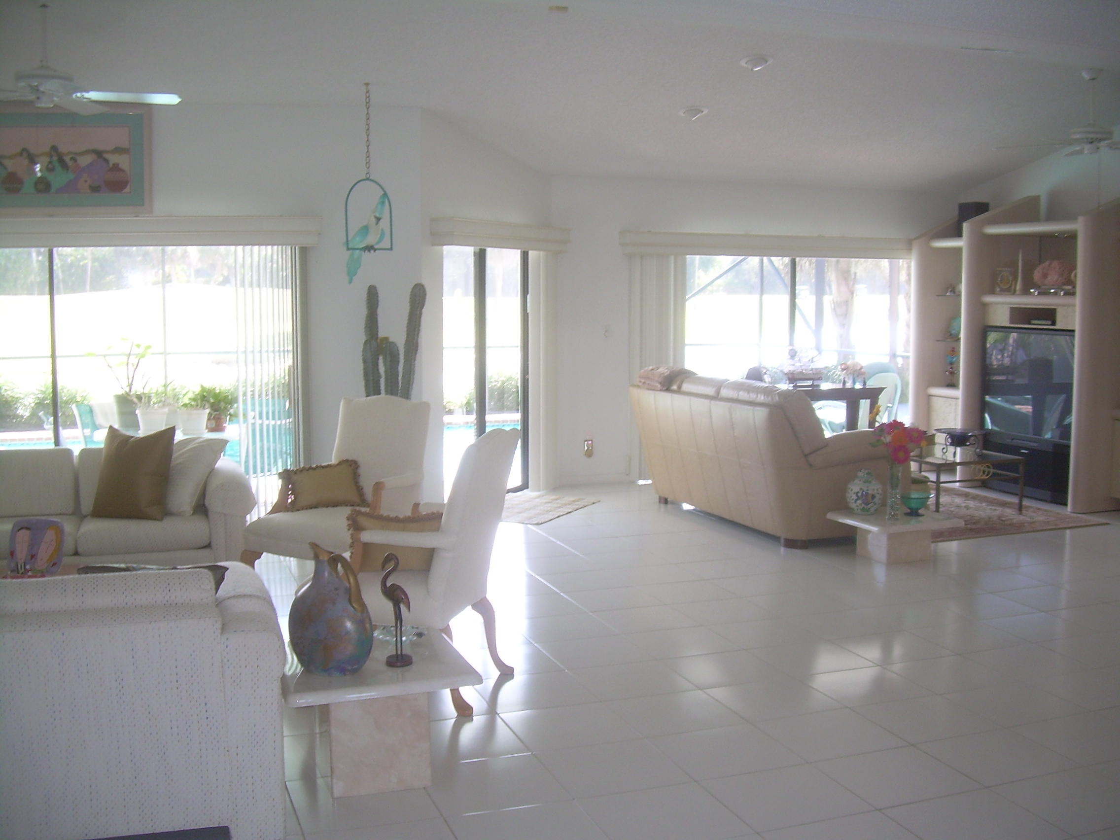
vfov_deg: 37.7
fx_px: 1229
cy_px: 420
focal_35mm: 38
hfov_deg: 49.0
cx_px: 560
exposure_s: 1/30
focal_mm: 6.3
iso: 50
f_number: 2.8
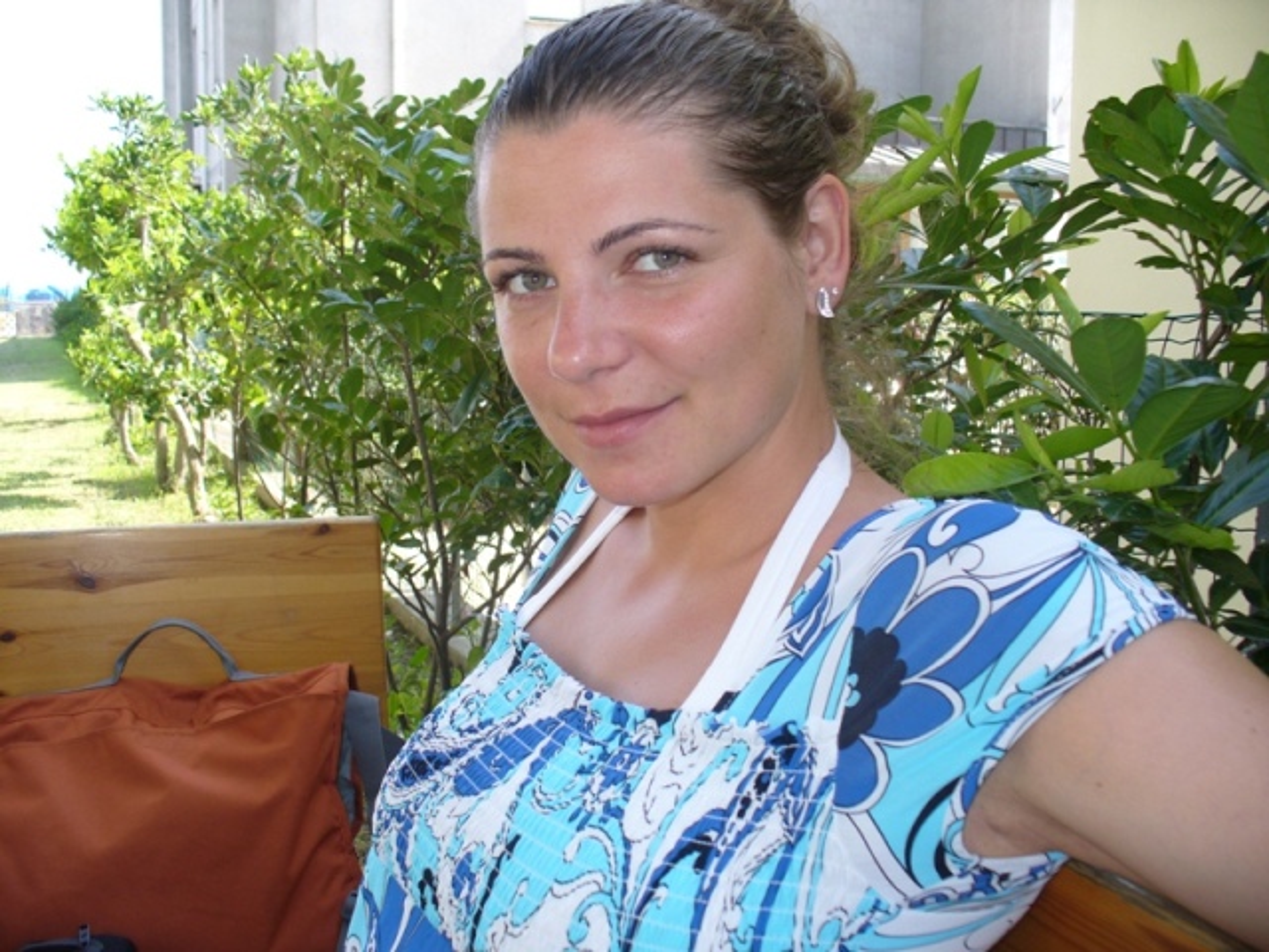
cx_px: 634
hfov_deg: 50.1
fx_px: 1356
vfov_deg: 38.7
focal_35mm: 37
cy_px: 476
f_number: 2.8
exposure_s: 1/160
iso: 80
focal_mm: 6.1
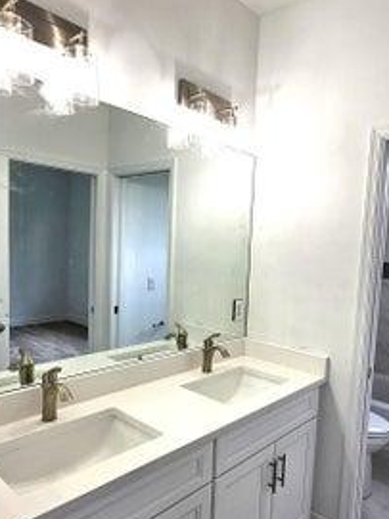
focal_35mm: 23
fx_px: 345
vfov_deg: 73.5
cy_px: 299
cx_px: 257
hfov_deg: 57.6
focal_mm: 2.2
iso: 50
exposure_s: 1/125
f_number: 2.2
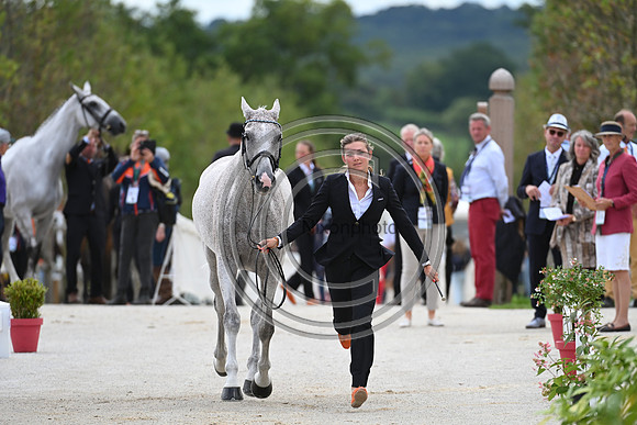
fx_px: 7079
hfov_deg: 5.2
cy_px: 212
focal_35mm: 400
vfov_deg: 3.4
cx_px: 318
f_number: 5.6
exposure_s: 1/1600
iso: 720
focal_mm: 400
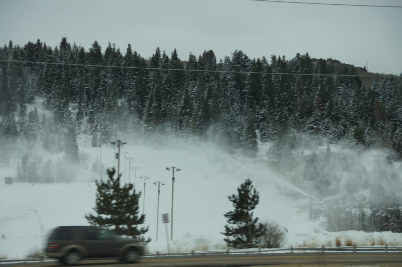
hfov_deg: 24.6
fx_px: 921
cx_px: 201
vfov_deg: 16.5
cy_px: 134
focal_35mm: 82
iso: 100
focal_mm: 55
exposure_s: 1/100
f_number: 5
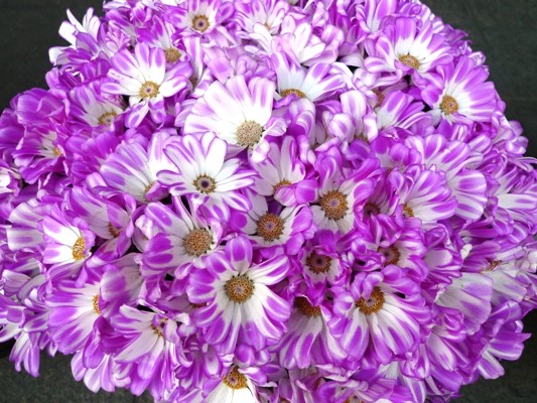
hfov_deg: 71.6
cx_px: 268
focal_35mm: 24
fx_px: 372
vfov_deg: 56.8
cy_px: 202
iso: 80
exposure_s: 1/250
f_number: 2.8
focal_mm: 5.1
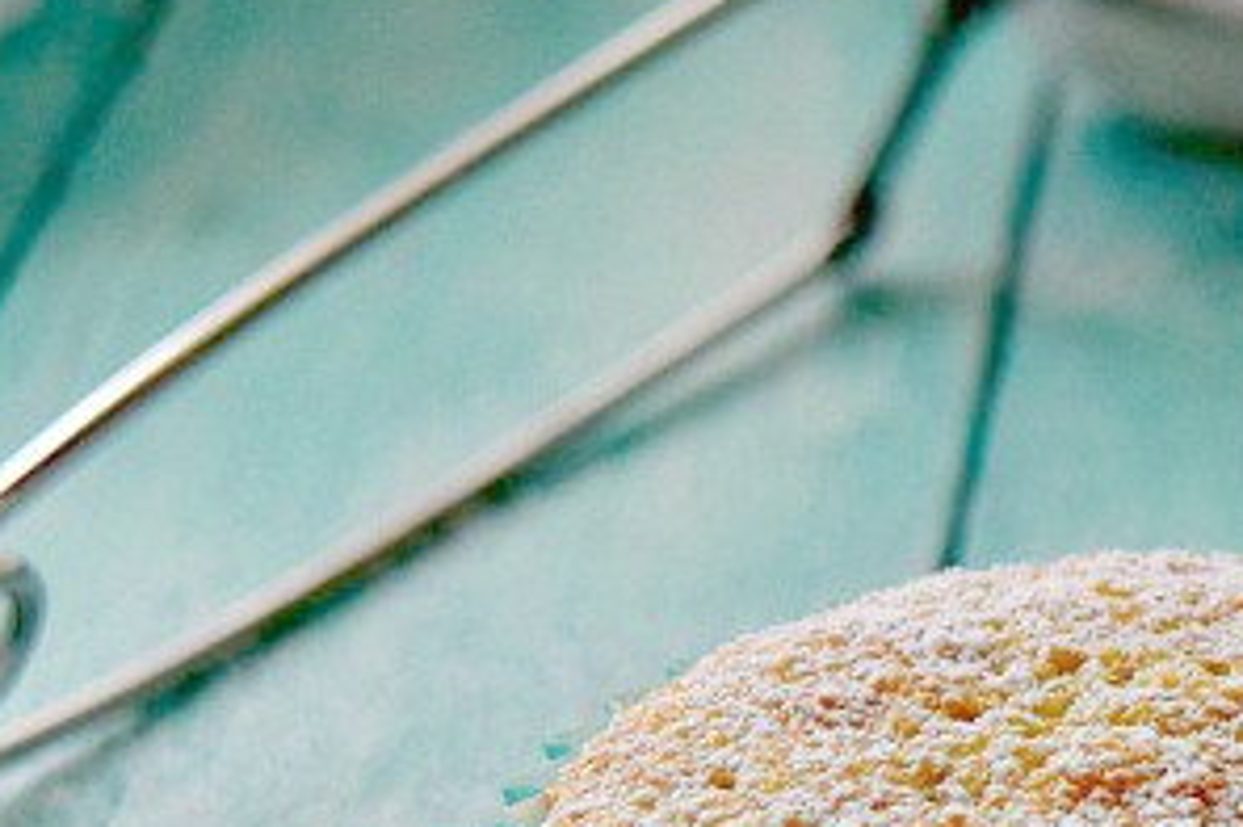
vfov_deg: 7.5
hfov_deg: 10.9
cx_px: 1906
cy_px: 432
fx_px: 6271
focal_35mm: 182
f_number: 5.6
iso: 640
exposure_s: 1/500
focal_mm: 35
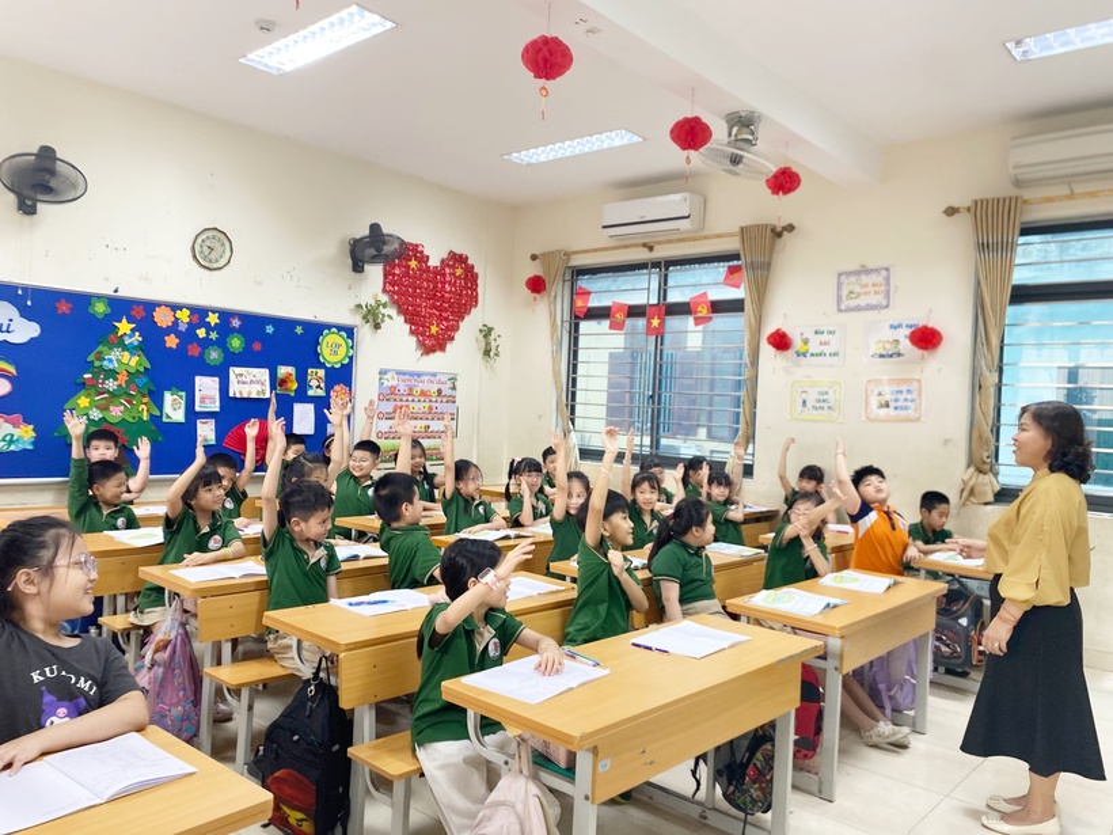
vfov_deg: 53.1
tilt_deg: -1.5
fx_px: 836
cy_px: 418
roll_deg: -4.4
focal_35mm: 26
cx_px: 556
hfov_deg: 67.3
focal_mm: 4.25
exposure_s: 1/58
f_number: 1.8
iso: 160
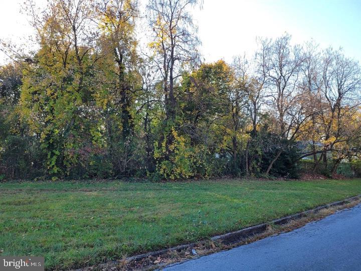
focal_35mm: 26
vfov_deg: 53.1
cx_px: 180
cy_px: 136
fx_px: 271
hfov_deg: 67.3
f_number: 1.8
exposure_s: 1/479
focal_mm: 5.4
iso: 40
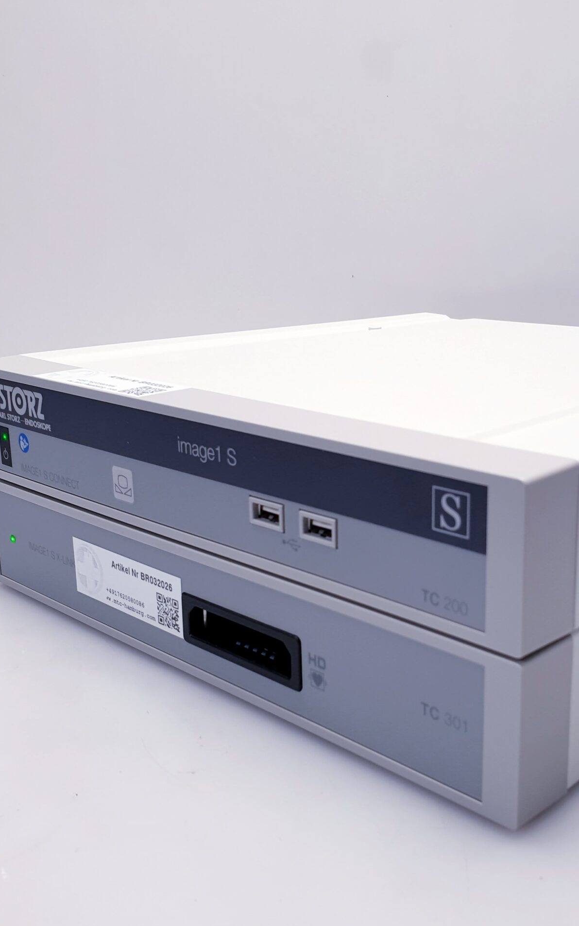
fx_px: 934
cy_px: 461
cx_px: 416
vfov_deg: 52.7
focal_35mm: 37
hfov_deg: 33.9
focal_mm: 4.3
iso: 50
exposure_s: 1/50
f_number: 2.4
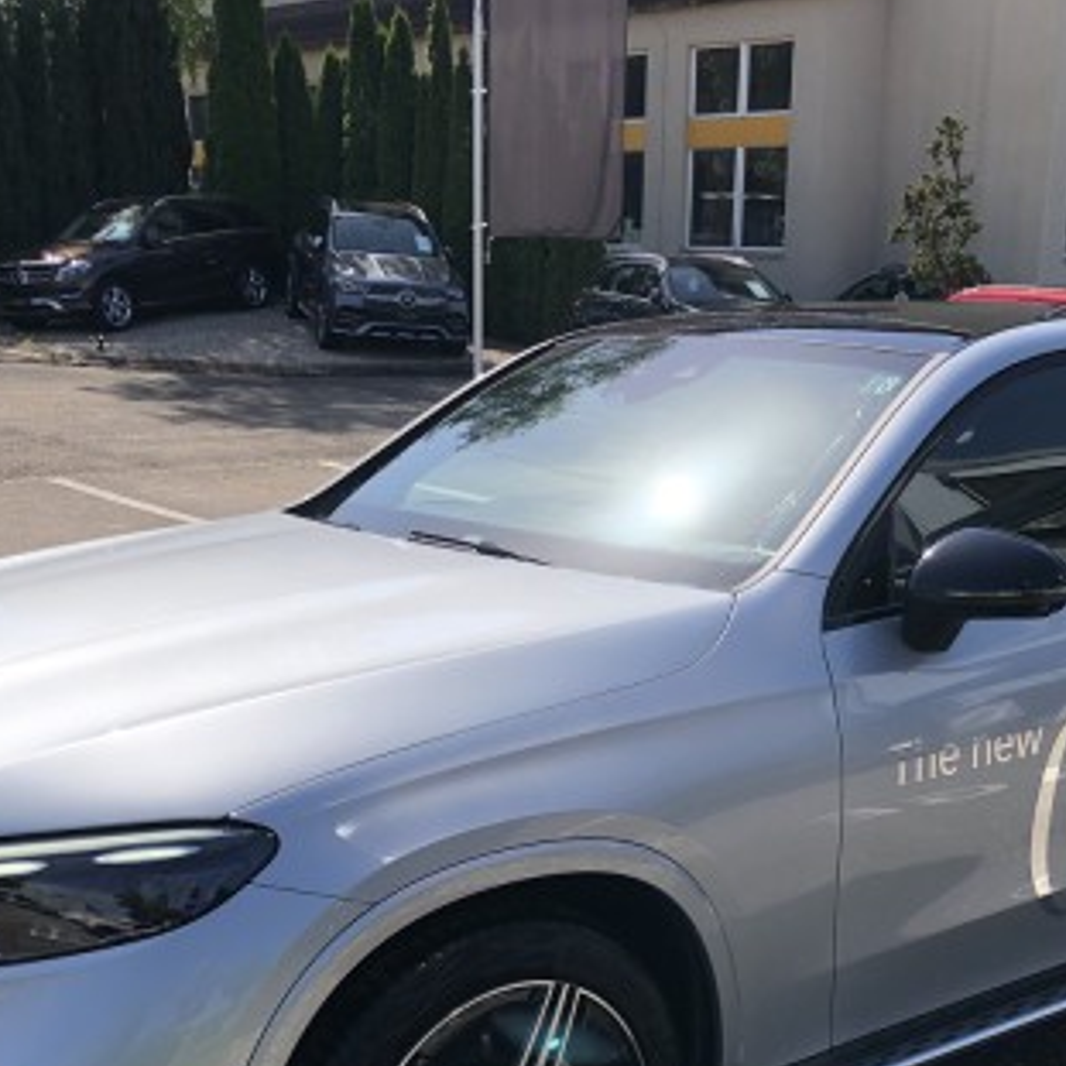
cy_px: 788
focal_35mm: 51
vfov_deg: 32.8
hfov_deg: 33.4
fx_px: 1777
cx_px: 579
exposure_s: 1/1297
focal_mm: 4
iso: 20
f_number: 1.8
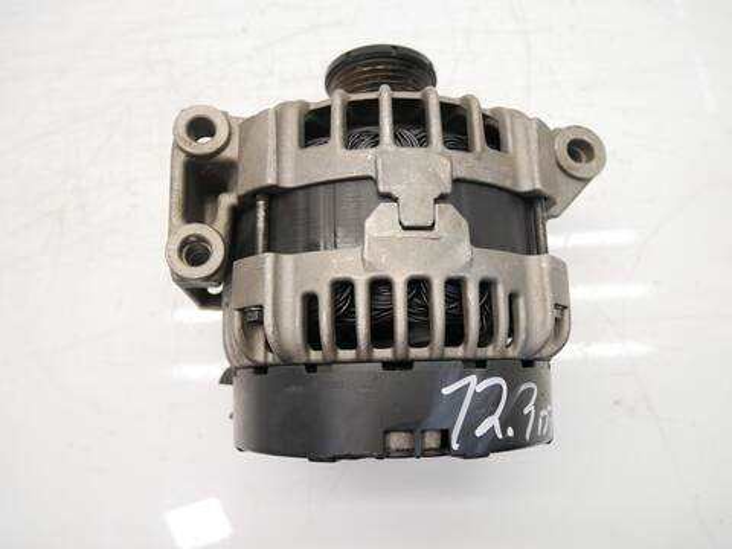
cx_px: 366
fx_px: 508
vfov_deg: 56.8
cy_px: 274
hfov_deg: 71.6
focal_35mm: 24
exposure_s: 1/125
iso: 800
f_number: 3.5
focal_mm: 12
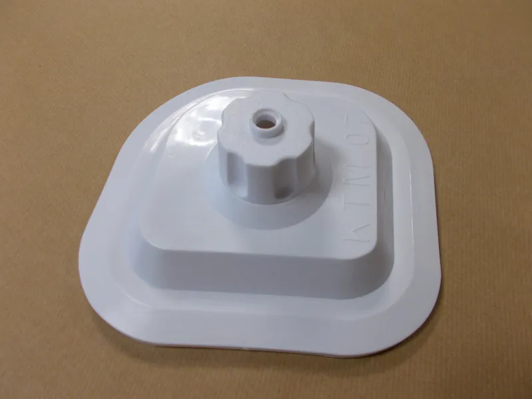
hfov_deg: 67.3
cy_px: 200
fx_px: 400
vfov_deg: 53.1
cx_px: 266
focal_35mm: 26
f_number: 3.2
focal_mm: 4.6
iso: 125
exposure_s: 1/25
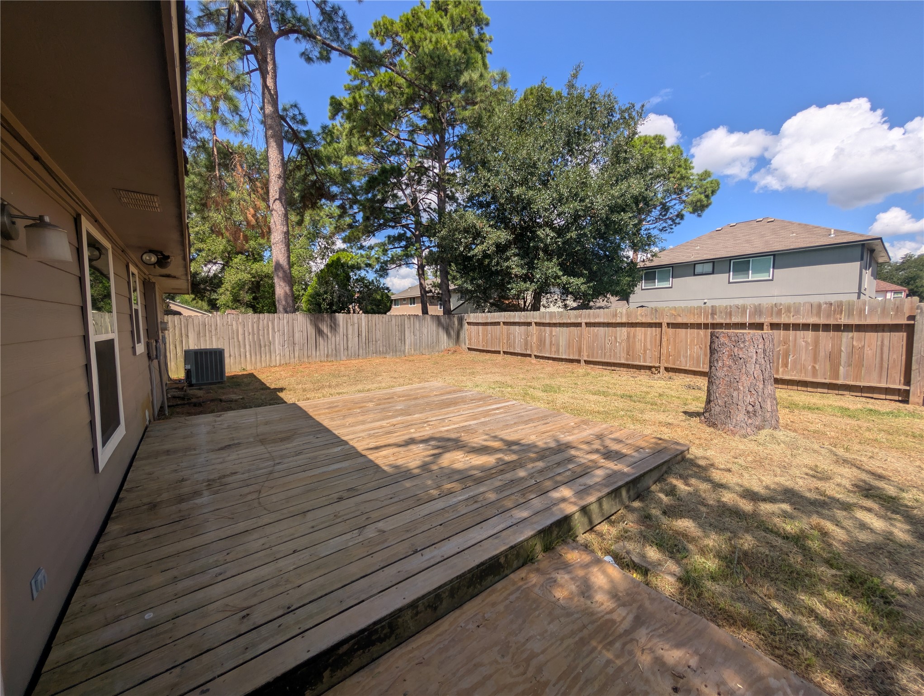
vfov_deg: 94.6
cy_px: 348
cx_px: 462
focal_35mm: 12
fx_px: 321
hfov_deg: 110.5
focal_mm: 2.02
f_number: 1.7
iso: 49
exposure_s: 1/2967
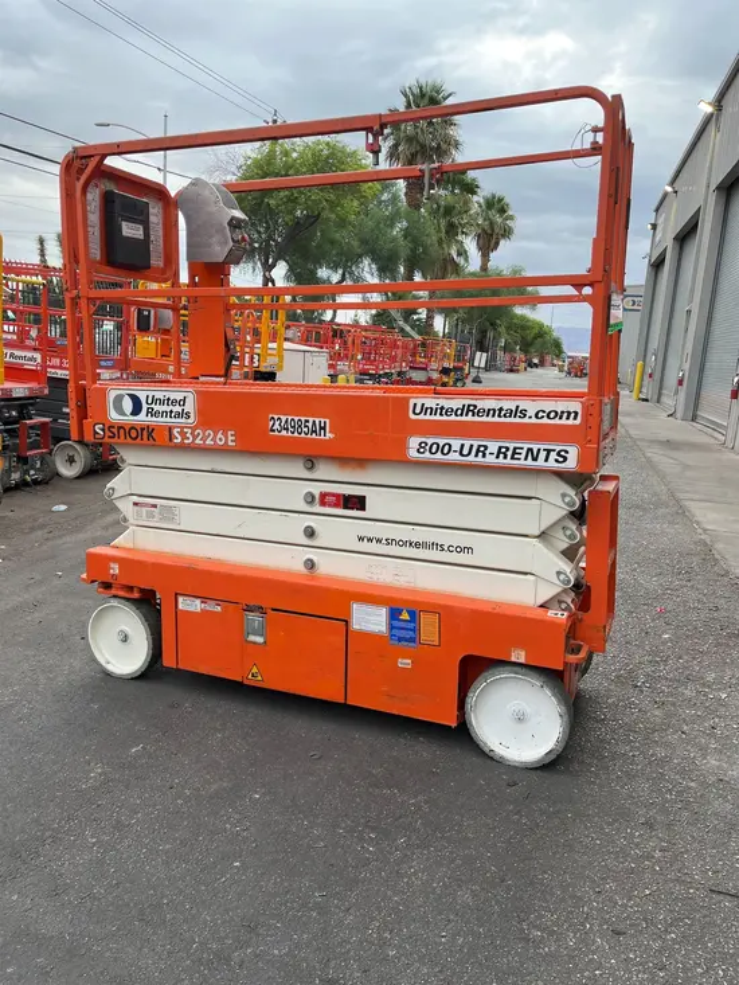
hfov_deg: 53.1
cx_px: 370
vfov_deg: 67.3
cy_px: 492
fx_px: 740
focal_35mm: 26
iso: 40
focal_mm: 5.1
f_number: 1.6
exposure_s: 1/232
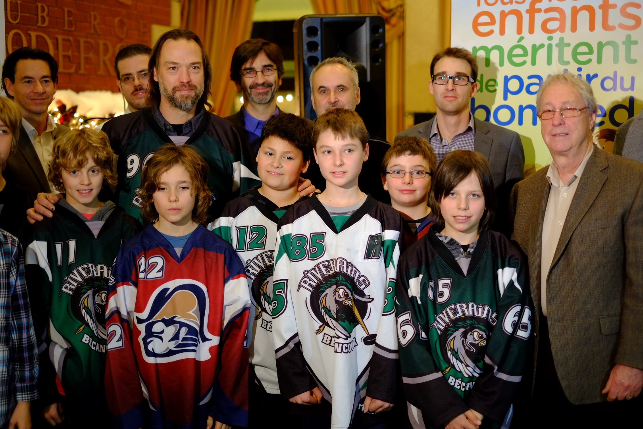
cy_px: 214
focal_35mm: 53
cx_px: 322
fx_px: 947
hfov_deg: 37.5
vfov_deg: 25.5
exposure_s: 1/30
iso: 1000
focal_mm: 35
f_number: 1.4
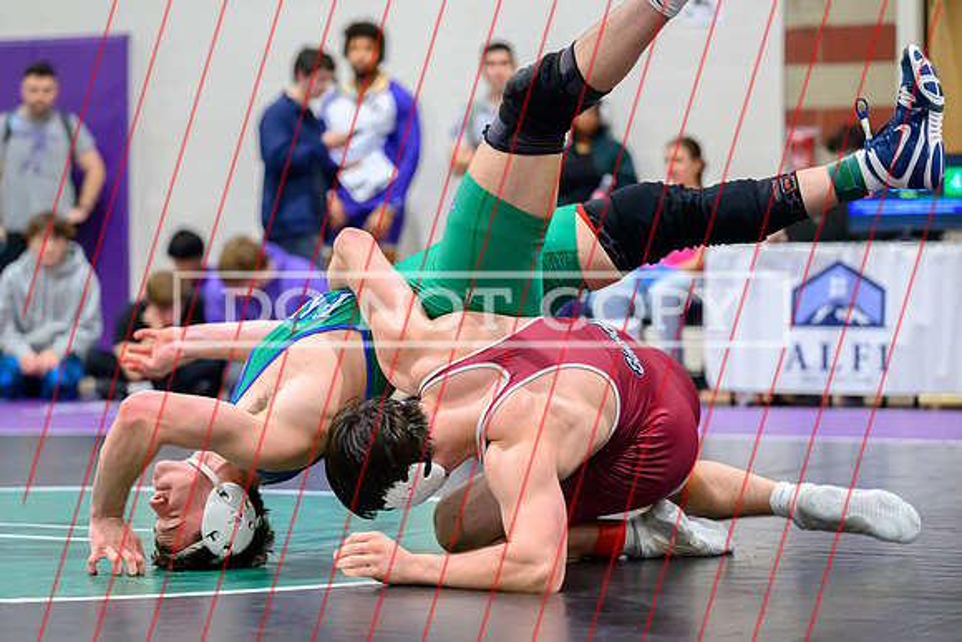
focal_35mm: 117
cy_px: 349
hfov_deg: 17.5
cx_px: 400
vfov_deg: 11.7
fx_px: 3120
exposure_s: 1/640
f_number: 2.8
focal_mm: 99
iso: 8000
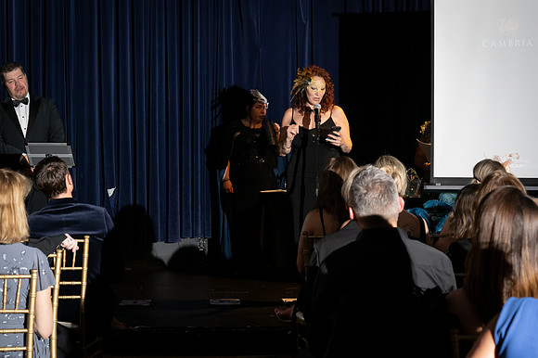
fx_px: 1359
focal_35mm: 91
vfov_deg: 15.0
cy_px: 179
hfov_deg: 22.4
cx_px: 269
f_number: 5
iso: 2500
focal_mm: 61
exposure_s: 1/200
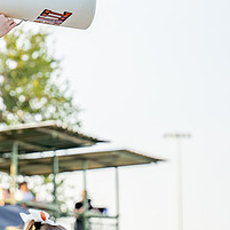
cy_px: 18
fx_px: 1466
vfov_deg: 8.9
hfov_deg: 8.8
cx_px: -91
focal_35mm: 195
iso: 200
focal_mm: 62.7
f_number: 2.8
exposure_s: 1/1000
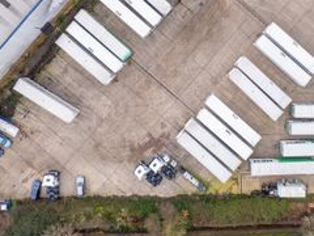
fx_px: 363
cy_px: 51
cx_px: 199
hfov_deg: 46.3
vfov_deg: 35.0
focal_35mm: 40
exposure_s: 1/200
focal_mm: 12.29
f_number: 3.2
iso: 100
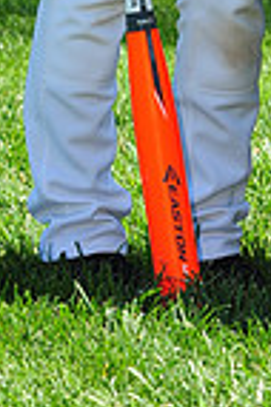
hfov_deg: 3.7
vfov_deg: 5.4
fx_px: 4210
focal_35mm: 372
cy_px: -404
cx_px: 414
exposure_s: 1/400
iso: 200
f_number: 6.3
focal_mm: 92
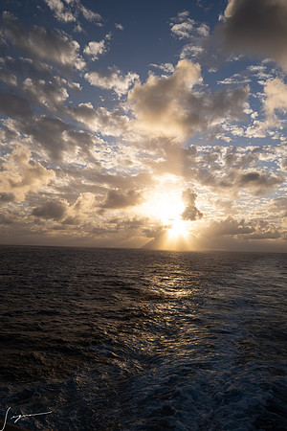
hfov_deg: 43.6
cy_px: 216
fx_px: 359
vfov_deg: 61.9
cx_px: 144
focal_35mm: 30
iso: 125
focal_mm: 30
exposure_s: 1/100
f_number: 13
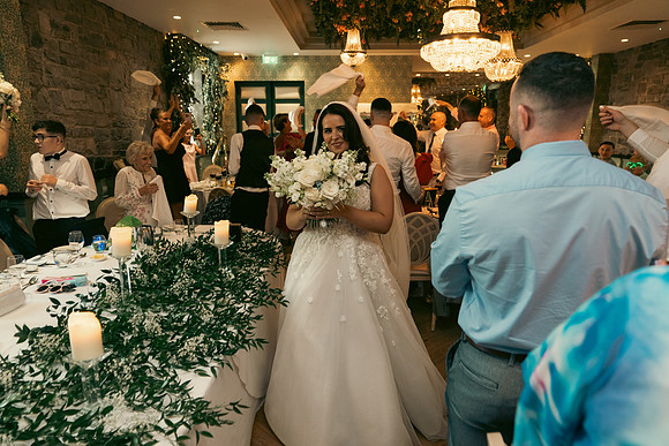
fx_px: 446
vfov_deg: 53.2
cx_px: 334
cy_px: 223
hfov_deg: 73.7
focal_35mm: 24
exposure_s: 1/160
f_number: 3.5
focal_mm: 24
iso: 2500
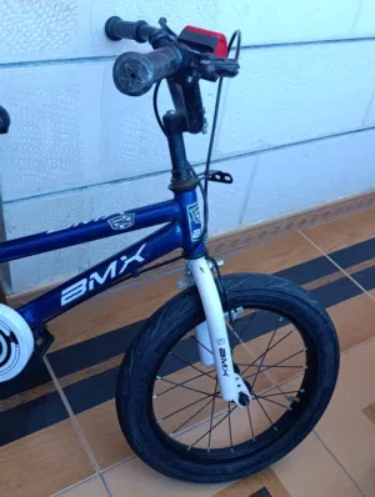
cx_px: 188
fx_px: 504
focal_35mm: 35
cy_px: 248
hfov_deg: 40.8
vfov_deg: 52.5
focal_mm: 6.14
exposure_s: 1/100
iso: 200
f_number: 1.6
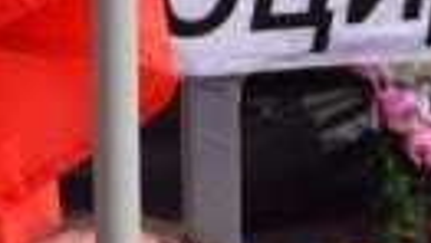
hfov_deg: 3.2
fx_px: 7700
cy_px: -800
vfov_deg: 1.8
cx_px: -744
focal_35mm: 673
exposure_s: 1/400
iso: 200
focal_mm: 55
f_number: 10
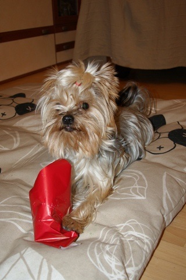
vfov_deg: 53.1
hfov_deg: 36.9
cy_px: 140
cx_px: 93
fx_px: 279
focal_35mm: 36
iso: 400
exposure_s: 1/60
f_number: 5.6
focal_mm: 24
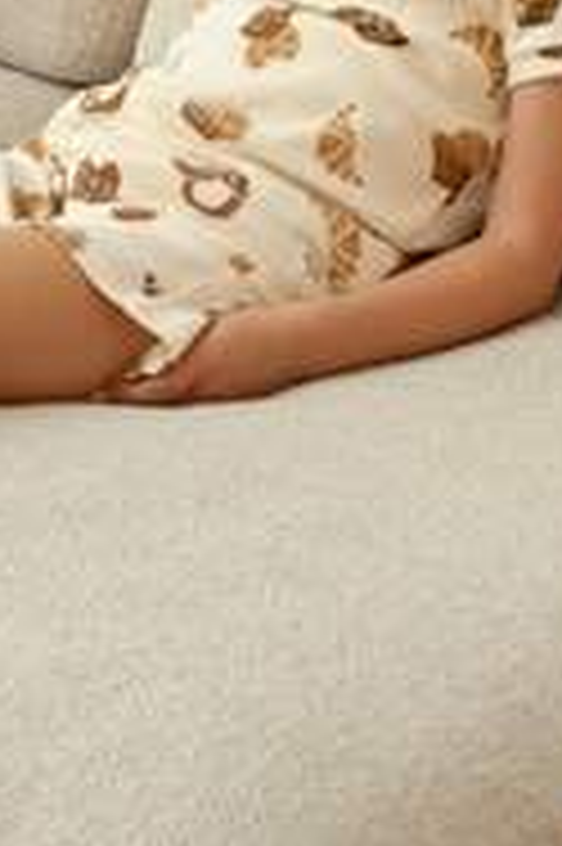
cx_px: 294
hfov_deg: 10.3
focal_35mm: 133
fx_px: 3120
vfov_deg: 15.3
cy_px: 184
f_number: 5.6
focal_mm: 50
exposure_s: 1/160
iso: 640
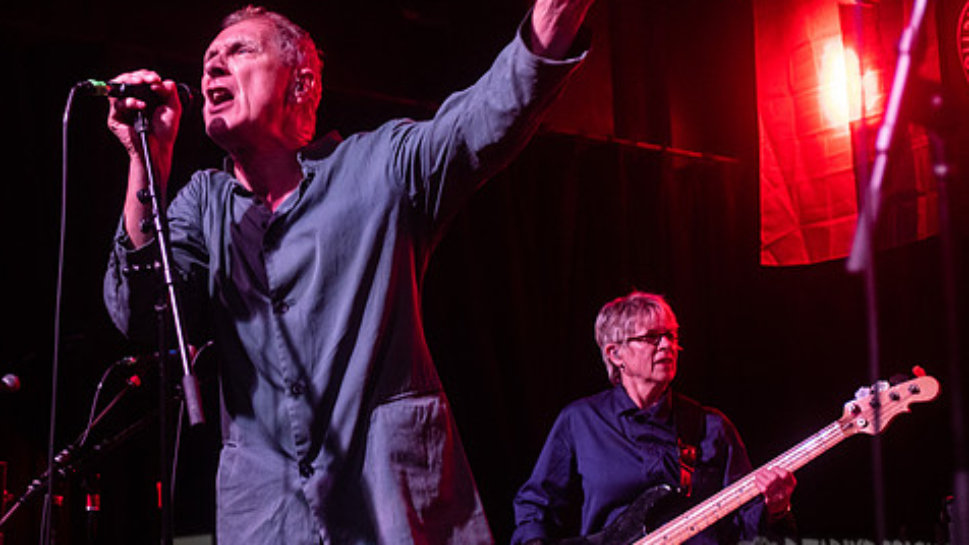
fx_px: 1748
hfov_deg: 30.7
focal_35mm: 68
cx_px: 318
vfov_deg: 17.7
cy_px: 189
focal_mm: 48
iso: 2000
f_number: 3.2
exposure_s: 1/125
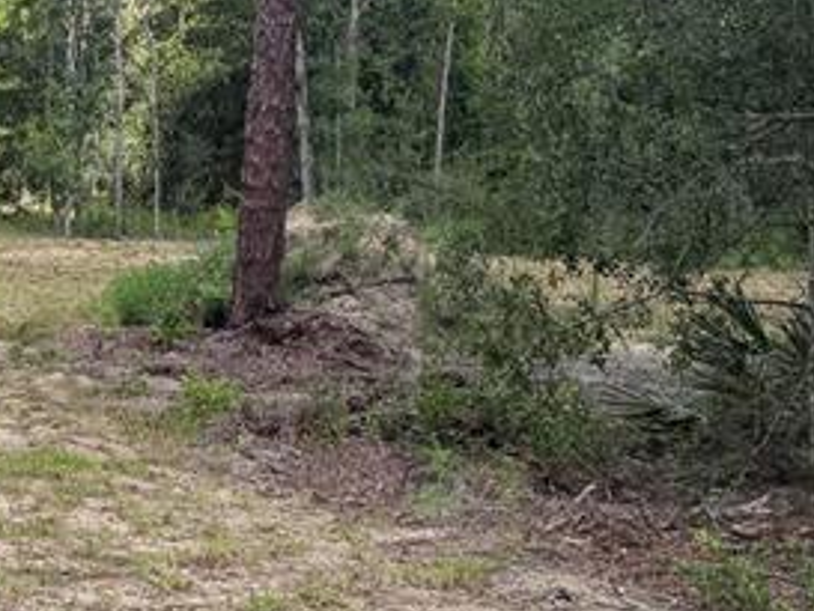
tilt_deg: +4.3
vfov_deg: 16.3
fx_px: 2117
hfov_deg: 20.5
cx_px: -137
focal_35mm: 90
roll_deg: -1.9
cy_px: 110
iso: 100
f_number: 1.78
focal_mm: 6.76
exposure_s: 1/2110
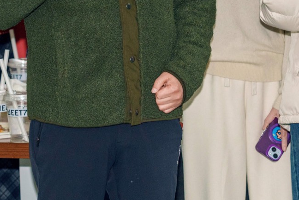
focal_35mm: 216
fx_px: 1794
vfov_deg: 6.3
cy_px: -58
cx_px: 173
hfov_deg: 9.5
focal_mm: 70
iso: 1600
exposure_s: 1/250
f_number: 4
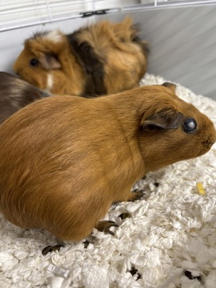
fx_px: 225
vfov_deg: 65.3
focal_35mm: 27
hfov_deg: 51.4
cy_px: 148
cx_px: 110
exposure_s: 1/60
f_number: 1.6
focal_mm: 5.96
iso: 200
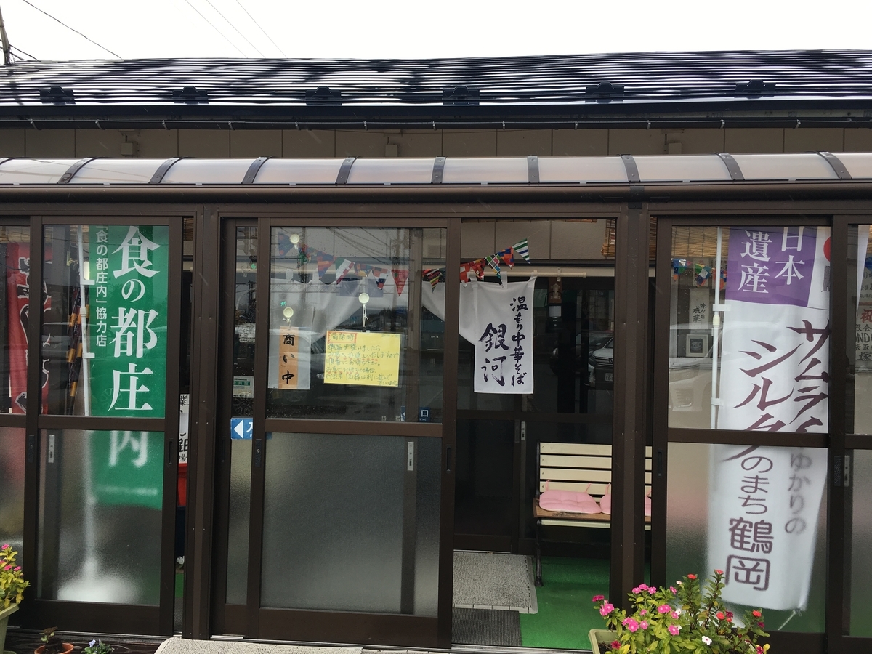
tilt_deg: +0.6
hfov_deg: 61.7
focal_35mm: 29
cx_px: 436
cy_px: 327
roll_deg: -0.8
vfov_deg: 48.2
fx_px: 731
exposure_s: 1/366
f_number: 2.2
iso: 25
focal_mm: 4.15
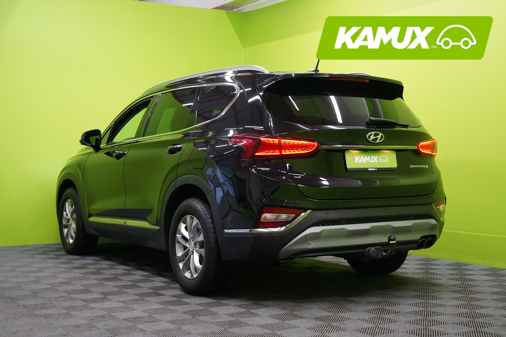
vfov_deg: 26.5
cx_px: 253
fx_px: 717
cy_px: 168
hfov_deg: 38.9
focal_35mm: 51
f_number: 5
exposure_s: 1/25
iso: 400
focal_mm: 51
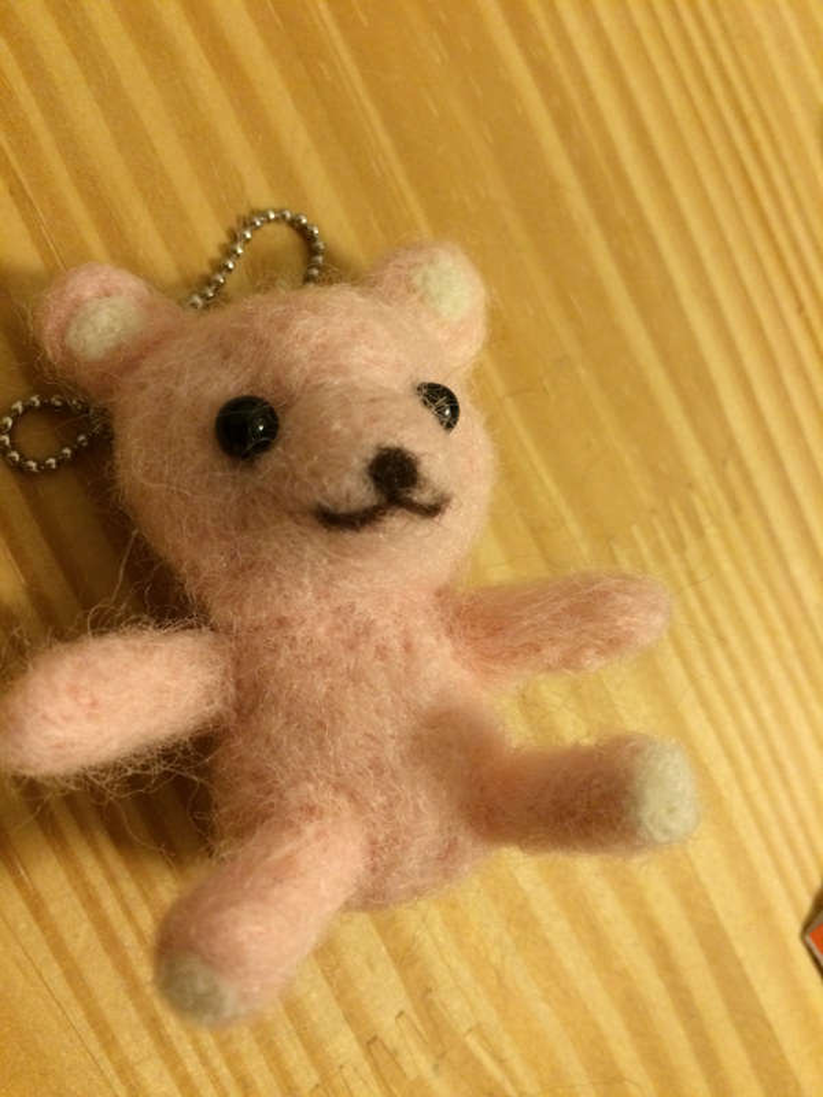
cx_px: 412
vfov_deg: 61.7
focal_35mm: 29
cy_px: 548
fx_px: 919
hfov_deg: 48.2
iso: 320
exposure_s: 1/33
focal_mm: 4.15
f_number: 2.2
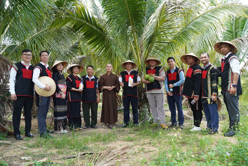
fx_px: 193
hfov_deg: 65.5
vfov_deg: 46.4
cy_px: 83
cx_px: 124
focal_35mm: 28
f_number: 4.5
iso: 400
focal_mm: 28
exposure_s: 1/125
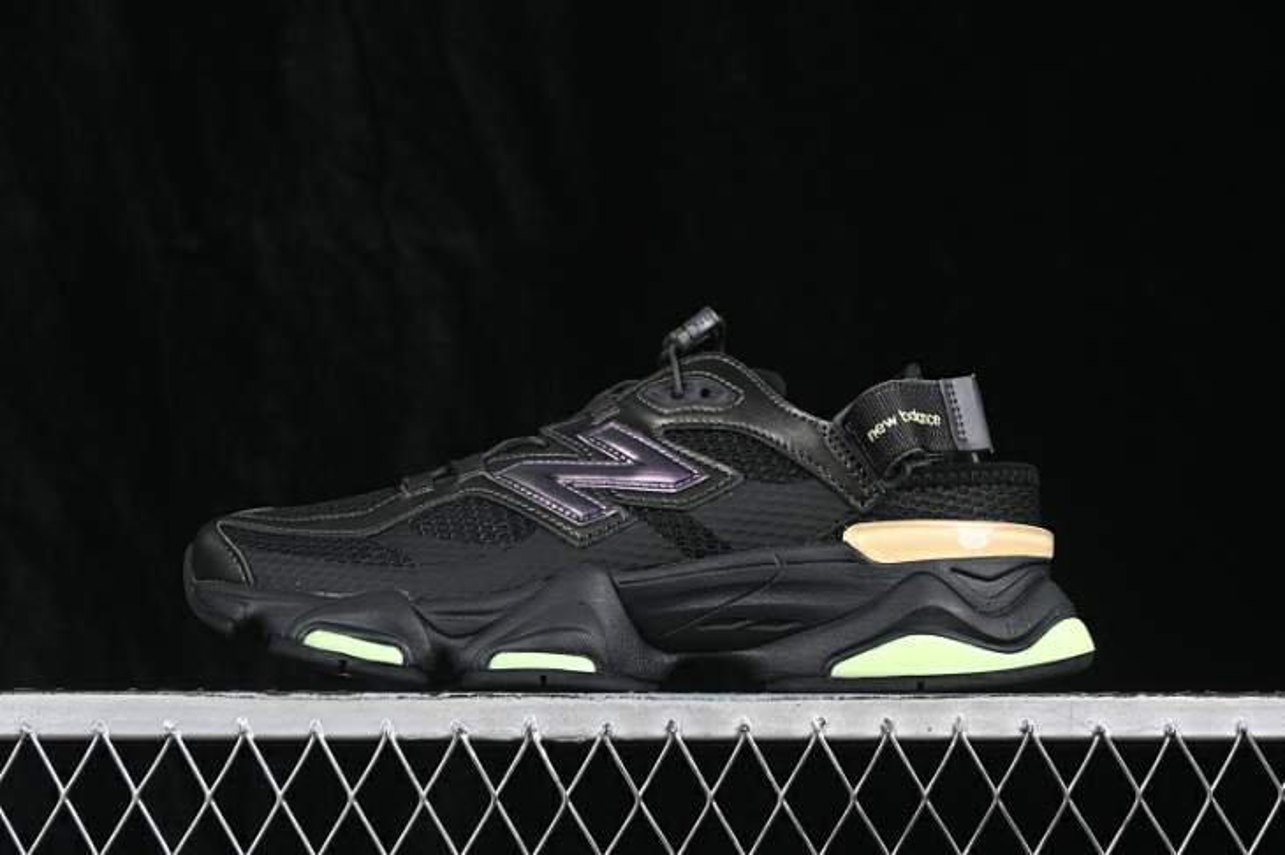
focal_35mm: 75
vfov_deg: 18.2
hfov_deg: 27.0
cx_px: 642
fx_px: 2676
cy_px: 428
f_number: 6.3
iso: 160
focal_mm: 50
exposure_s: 1/60
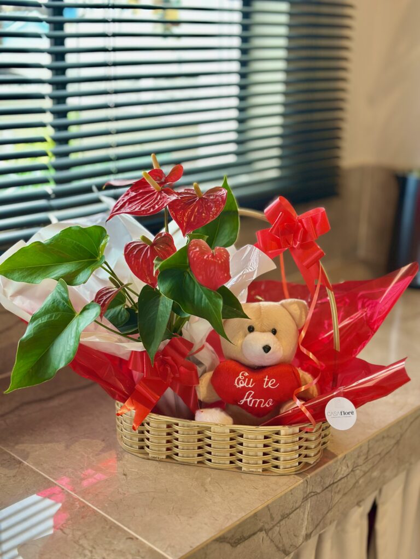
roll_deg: -2.4
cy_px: 280
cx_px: 210
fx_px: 777
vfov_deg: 39.7
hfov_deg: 30.3
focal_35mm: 48
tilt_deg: -18.2
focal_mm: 6.86
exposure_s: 1/120
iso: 125
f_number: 1.78
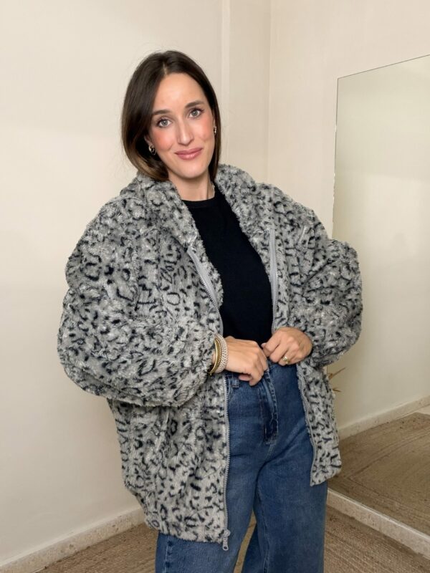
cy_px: 286
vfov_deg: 60.0
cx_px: 215
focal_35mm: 30
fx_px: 497
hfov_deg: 46.8
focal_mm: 2.71
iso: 160
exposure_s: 1/60
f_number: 1.9
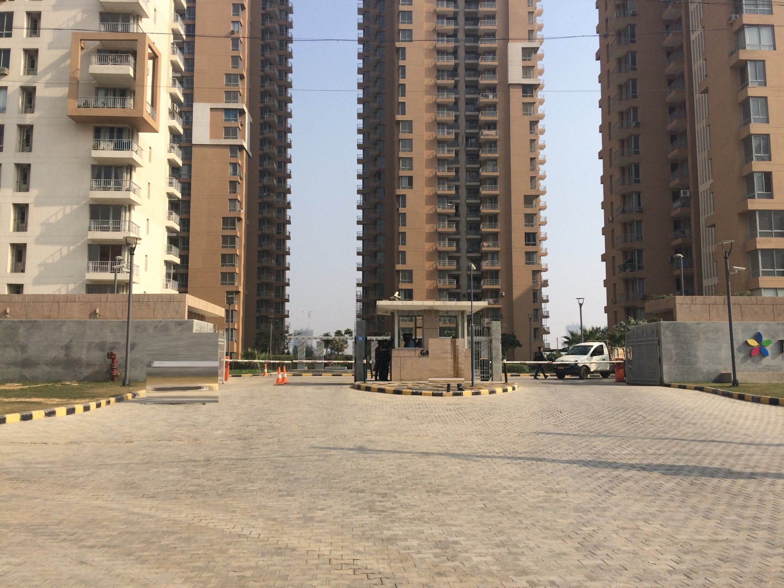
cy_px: 294
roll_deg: +0.8
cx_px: 392
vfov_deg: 48.2
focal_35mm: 29
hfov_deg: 61.7
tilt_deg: +6.5
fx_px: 657
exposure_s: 1/2283
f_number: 2.2
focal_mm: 4.15
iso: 32
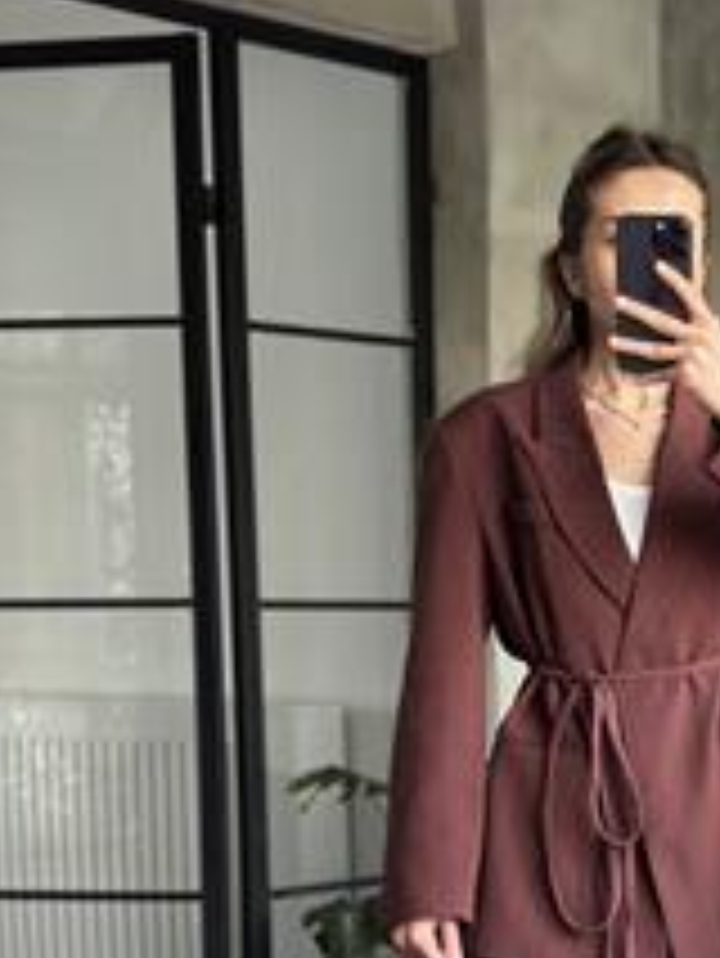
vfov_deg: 20.1
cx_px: 603
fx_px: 2660
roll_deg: +1.0
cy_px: 801
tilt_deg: -18.9
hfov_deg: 15.3
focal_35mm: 96
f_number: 1.78
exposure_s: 1/60
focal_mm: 6.86
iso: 200
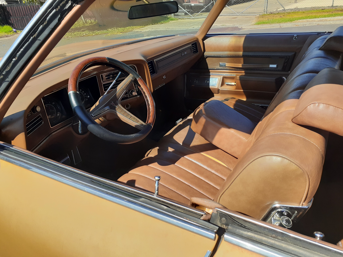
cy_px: 128
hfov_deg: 65.3
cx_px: 172
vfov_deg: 51.4
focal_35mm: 27
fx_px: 268
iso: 40
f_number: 1.9
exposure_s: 1/832
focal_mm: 3.6
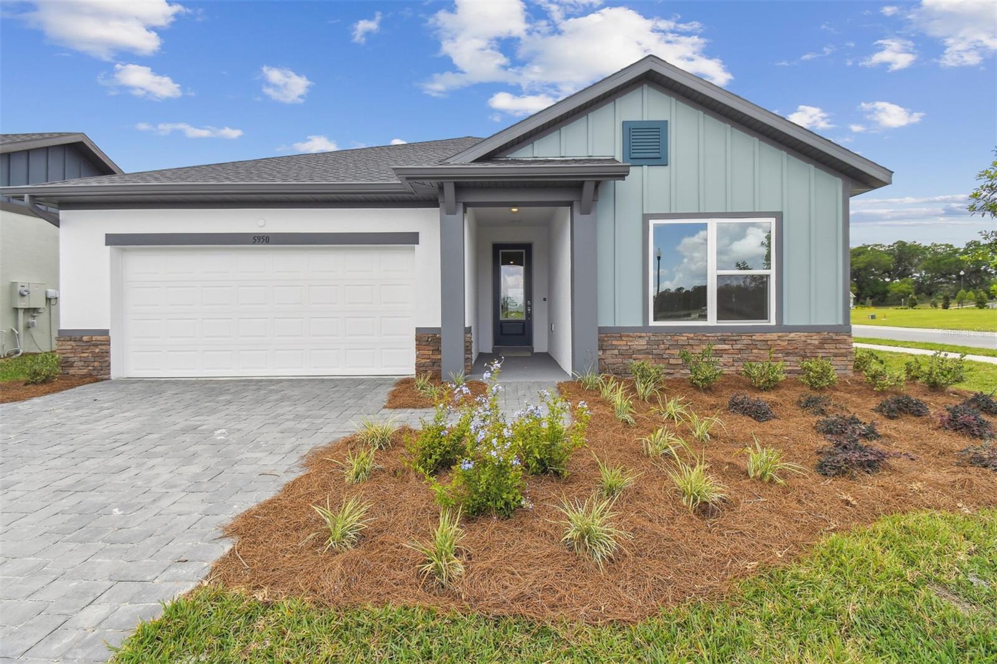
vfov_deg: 77.3
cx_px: 498
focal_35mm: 15
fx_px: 415
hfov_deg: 100.4
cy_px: 332
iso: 100
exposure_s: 1/640
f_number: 7.1
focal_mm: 10
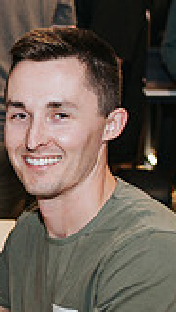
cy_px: 207
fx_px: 1176
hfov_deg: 8.0
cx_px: -235
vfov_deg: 15.1
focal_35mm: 142
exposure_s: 1/200
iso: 800
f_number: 2.8
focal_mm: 35
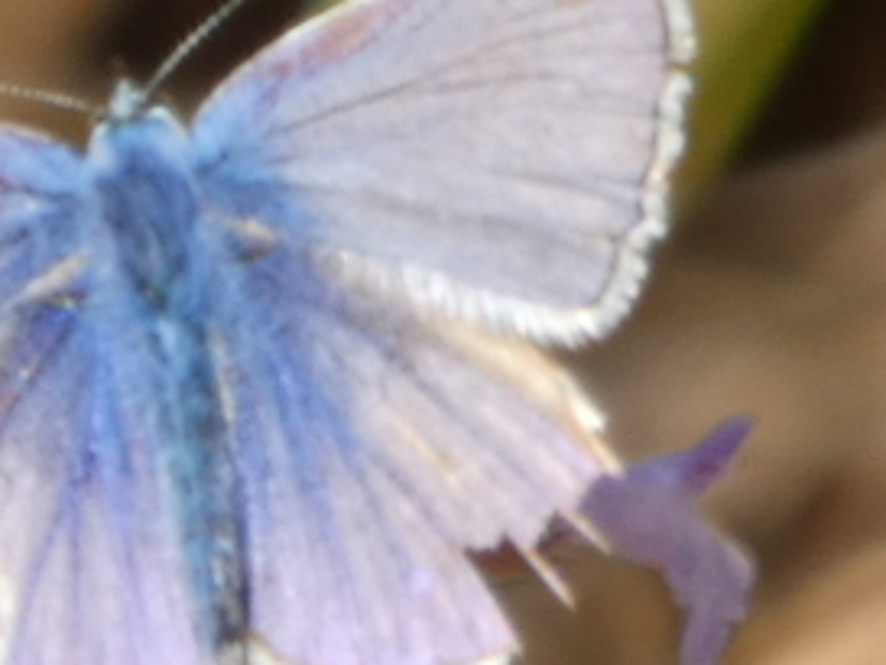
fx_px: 79892
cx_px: 209
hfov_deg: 0.6
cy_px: 373
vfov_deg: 0.5
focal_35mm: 3120
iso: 100
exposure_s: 1/125
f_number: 5.6
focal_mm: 179.2
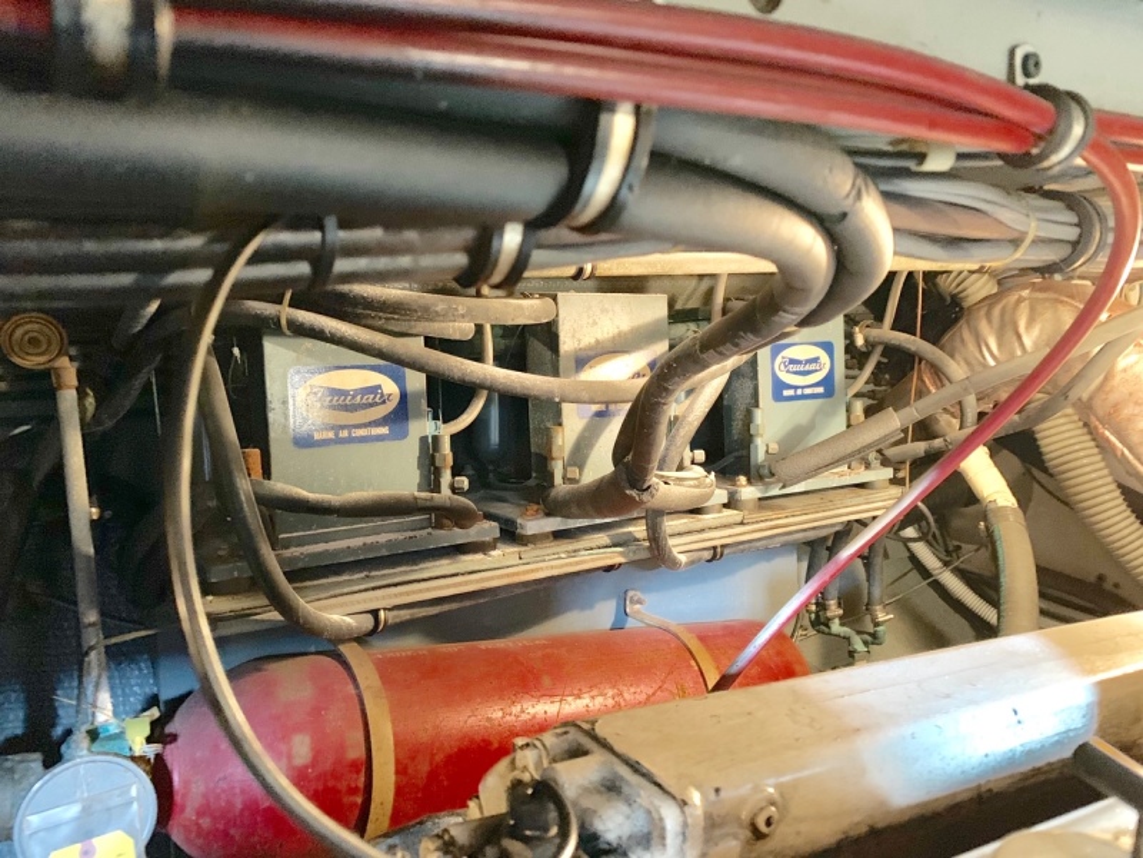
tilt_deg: -7.8
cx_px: 572
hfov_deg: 67.3
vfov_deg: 53.1
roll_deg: +2.3
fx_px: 859
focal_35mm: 26
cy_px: 429
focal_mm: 4.25
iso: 800
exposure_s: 1/20
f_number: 1.8
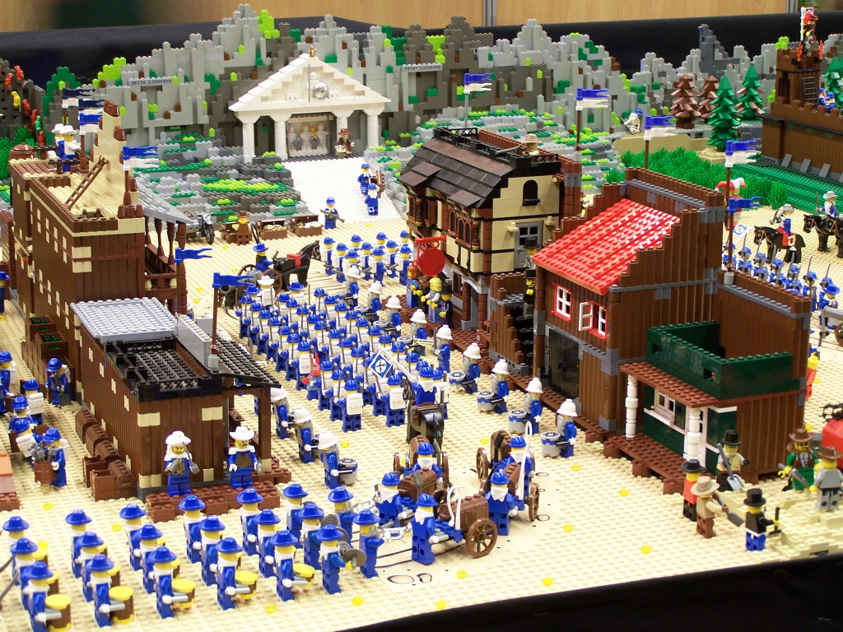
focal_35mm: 67
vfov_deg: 21.9
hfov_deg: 29.0
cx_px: 422
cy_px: 316
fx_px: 1632
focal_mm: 11.1
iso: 80
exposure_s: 1/3
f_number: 3.2
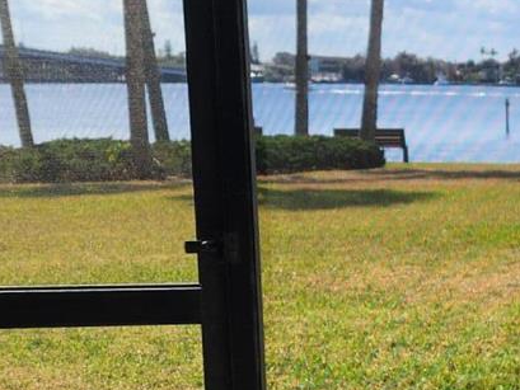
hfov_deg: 19.3
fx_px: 1352
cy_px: 272
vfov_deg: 16.4
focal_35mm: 90
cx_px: 751
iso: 12
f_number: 1.8
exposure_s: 1/801
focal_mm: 6.4
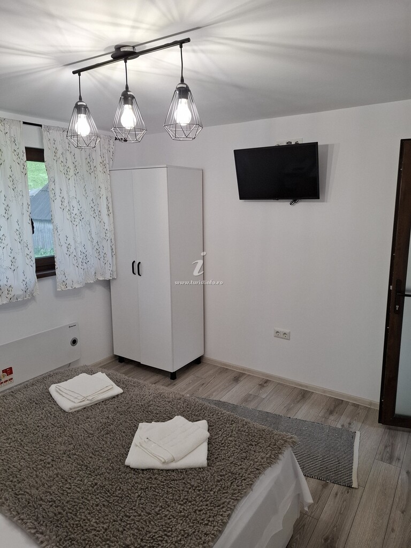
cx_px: 206
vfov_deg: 73.9
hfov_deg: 58.9
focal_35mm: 23
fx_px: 364
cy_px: 274
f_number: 1.8
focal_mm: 5.54
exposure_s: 1/100
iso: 100
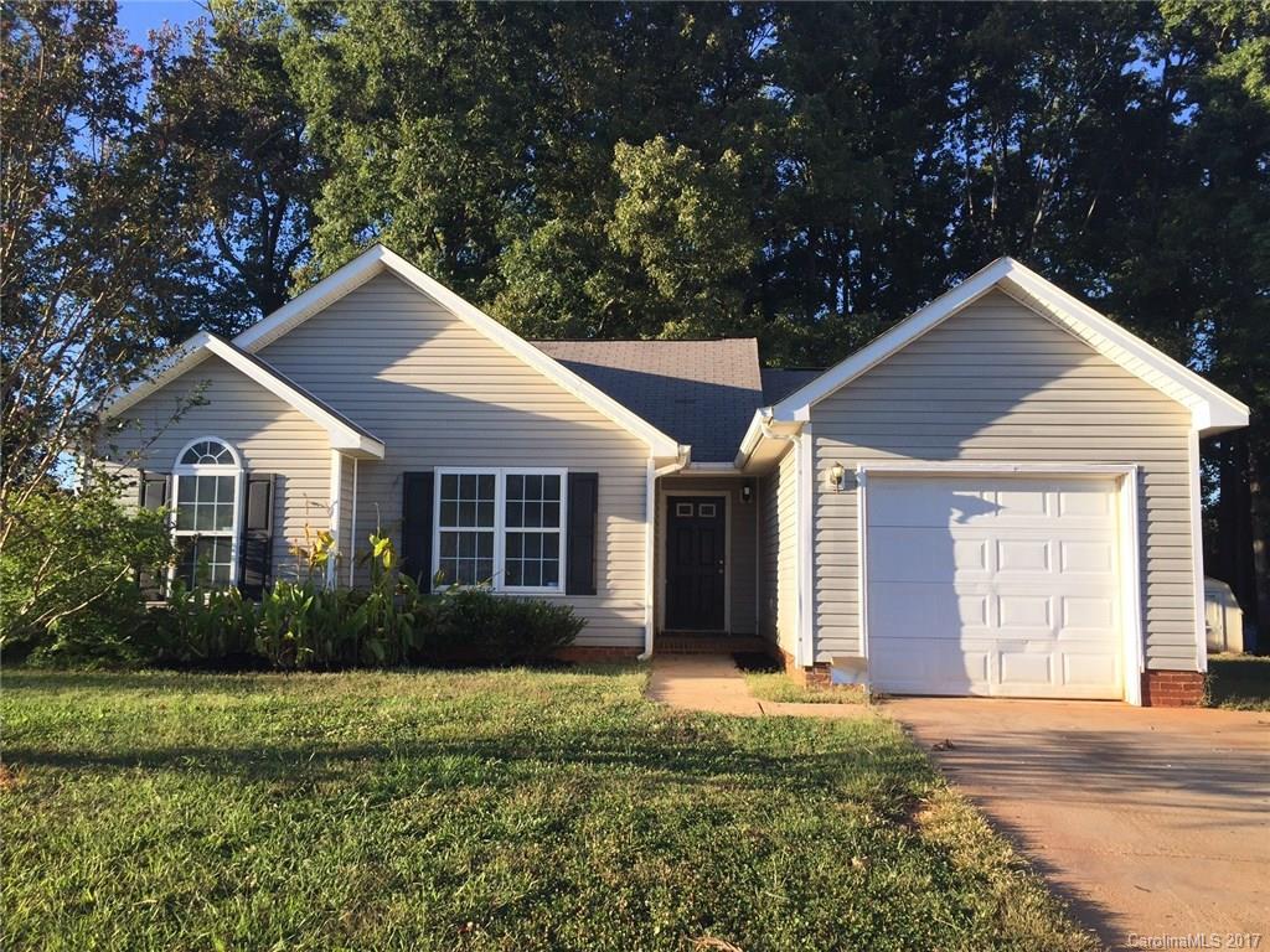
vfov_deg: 48.2
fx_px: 1064
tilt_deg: +5.5
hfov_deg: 61.7
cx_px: 635
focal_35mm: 29
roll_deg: -0.4
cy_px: 476
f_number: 2.2
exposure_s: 1/860
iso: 32
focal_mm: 4.15
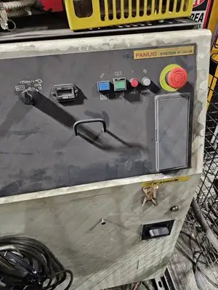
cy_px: 145
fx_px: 193
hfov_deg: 58.9
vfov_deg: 73.9
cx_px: 109
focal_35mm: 23
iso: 640
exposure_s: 1/30
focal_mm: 6.3
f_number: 1.7
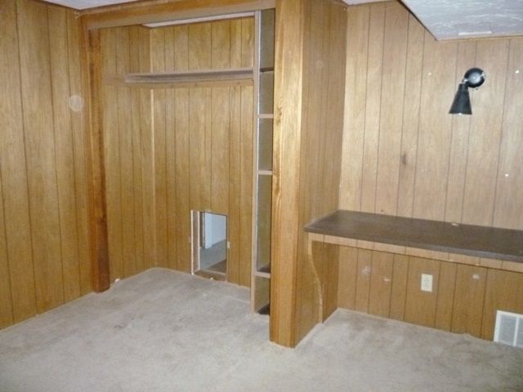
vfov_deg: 48.2
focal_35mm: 29
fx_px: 438
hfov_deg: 61.7
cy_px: 196
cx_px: 262
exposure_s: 1/8
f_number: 3.3
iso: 800
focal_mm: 5.2
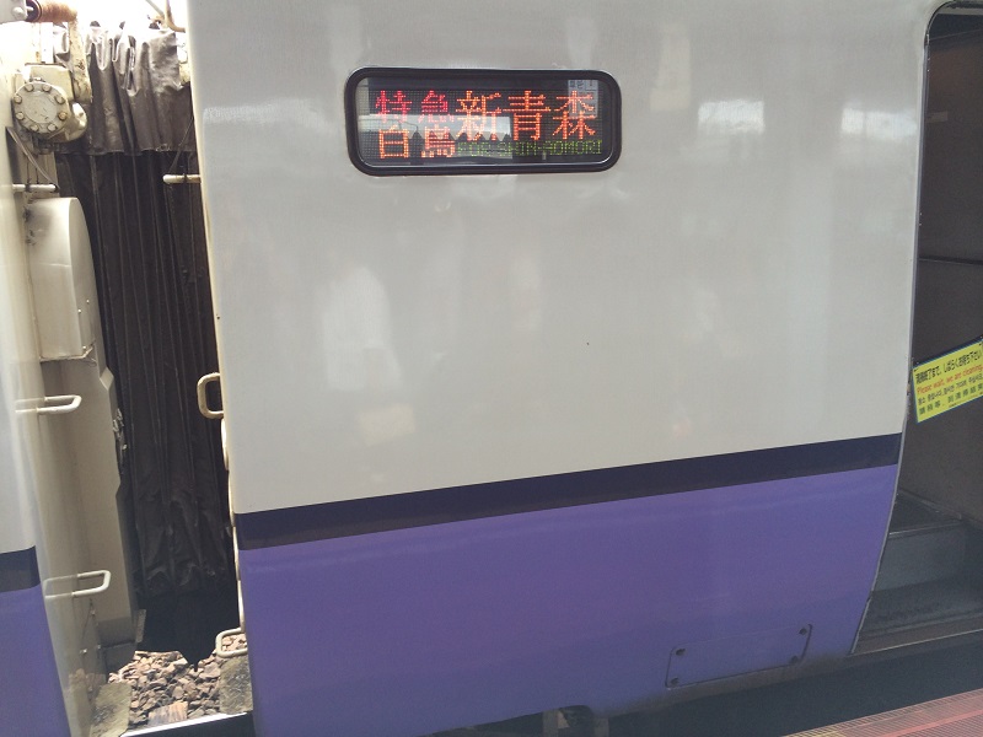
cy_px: 368
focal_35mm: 30
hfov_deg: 60.0
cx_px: 492
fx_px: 852
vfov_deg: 46.8
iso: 40
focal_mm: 4.12
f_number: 2.2
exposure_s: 1/120
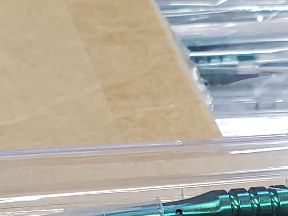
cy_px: 272
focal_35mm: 72
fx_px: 599
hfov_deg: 25.4
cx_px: 305
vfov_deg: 19.1
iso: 250
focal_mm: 4.3
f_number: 2.4
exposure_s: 1/120
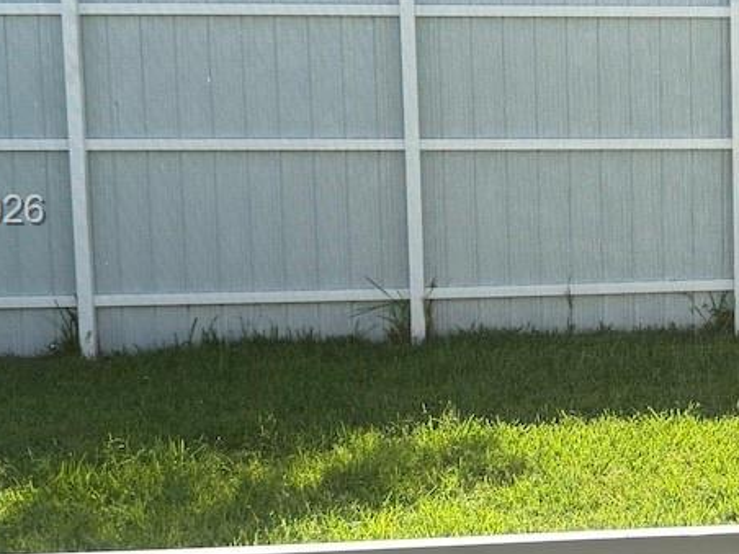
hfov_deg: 21.6
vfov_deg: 17.3
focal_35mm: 85
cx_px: 844
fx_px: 1815
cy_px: 212
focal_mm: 6.76
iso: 100
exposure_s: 1/2110
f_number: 1.78
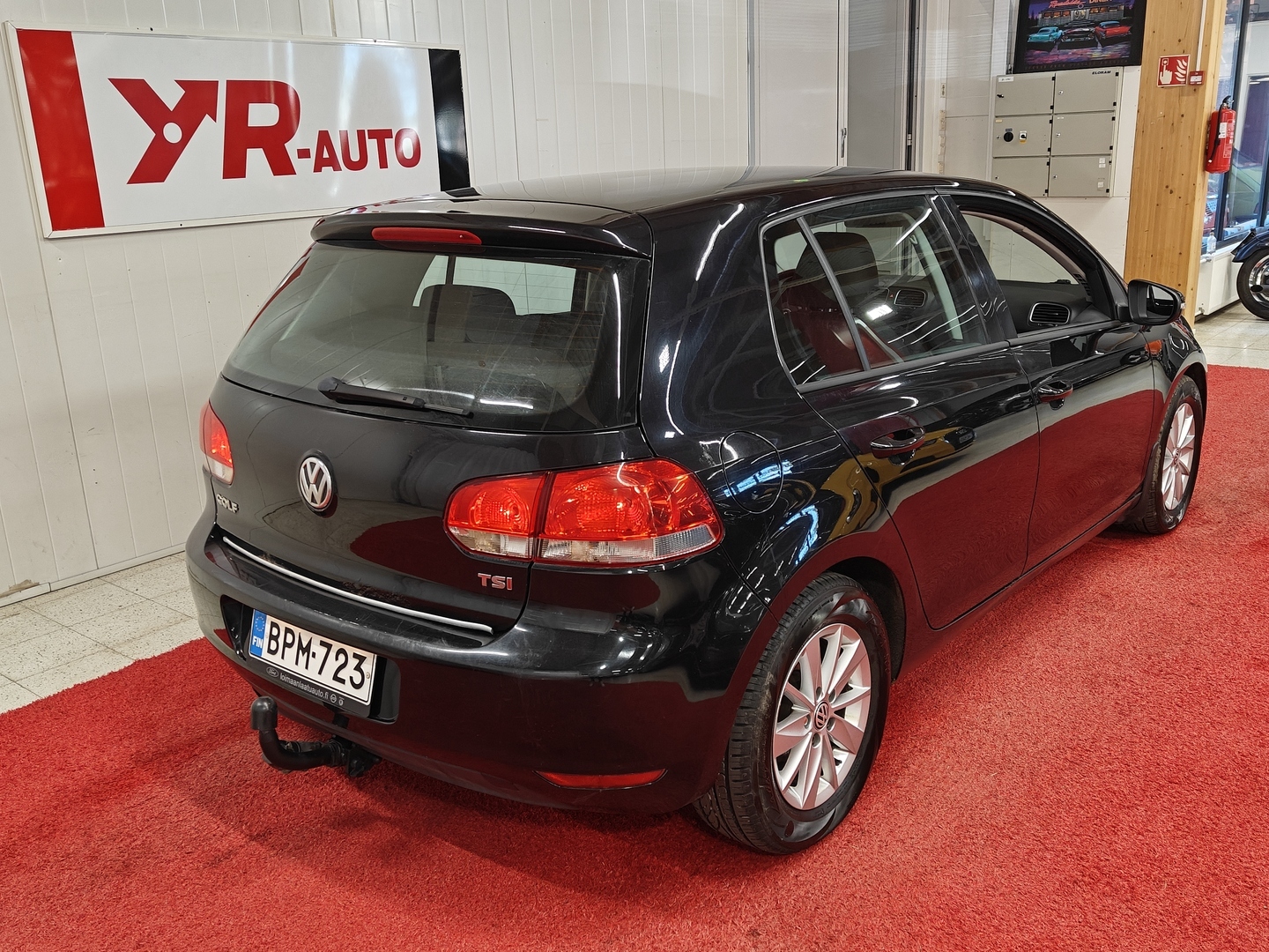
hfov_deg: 58.4
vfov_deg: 45.4
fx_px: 1136
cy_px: 476
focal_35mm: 31
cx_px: 634
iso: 100
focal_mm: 5.59
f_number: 1.8
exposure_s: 1/65
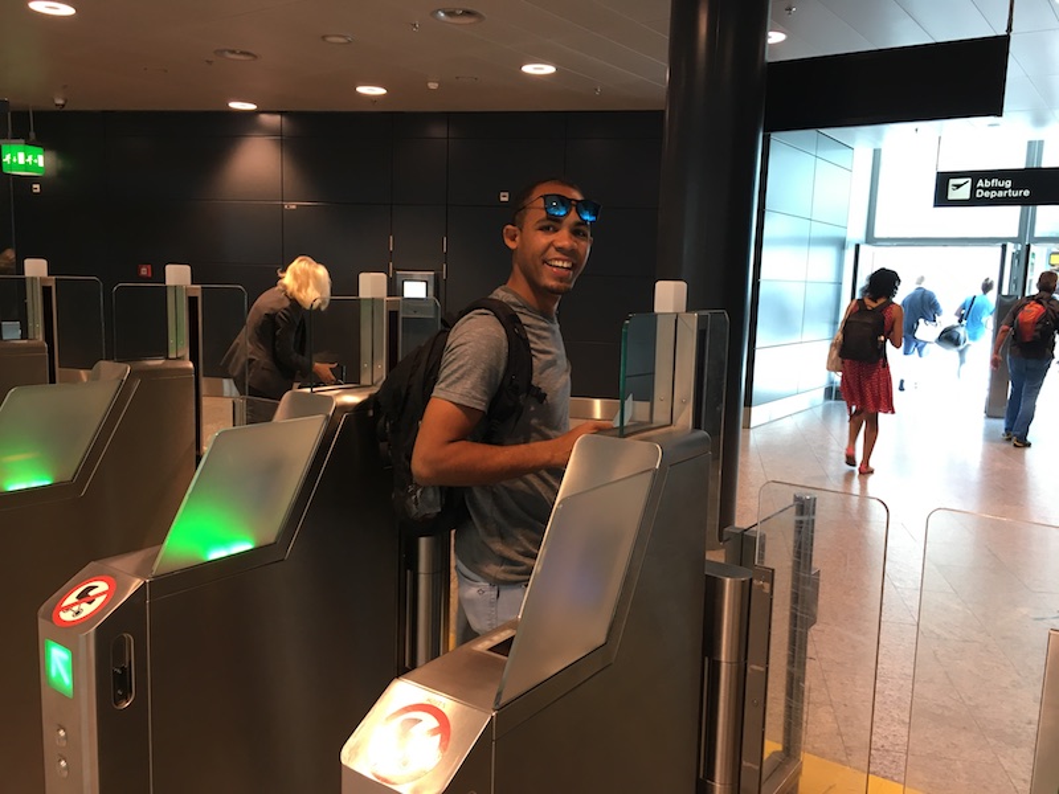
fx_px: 887
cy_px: 397
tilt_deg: -6.5
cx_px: 530
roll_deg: -0.5
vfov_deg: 48.2
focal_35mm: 29
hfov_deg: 61.7
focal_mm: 4.15
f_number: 2.2
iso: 80
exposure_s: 1/33
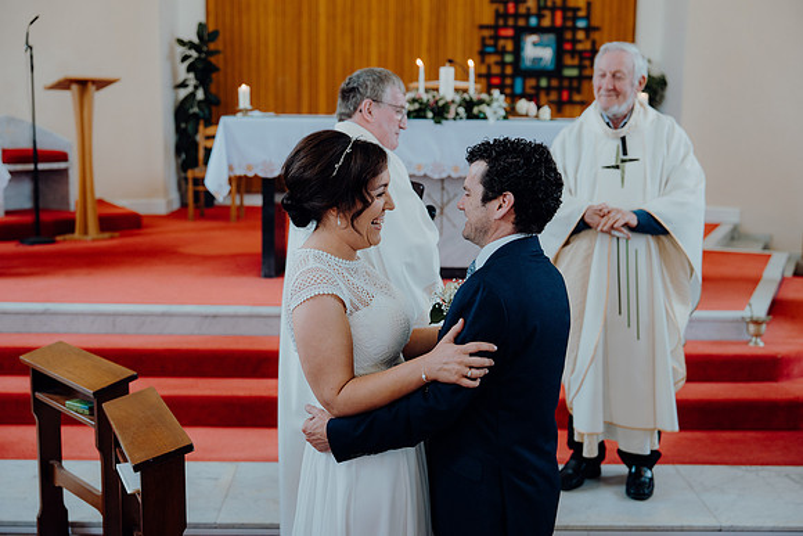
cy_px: 268
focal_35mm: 44
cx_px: 402
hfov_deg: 44.5
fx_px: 982
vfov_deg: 30.5
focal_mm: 44
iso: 640
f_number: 2.8
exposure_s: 1/200
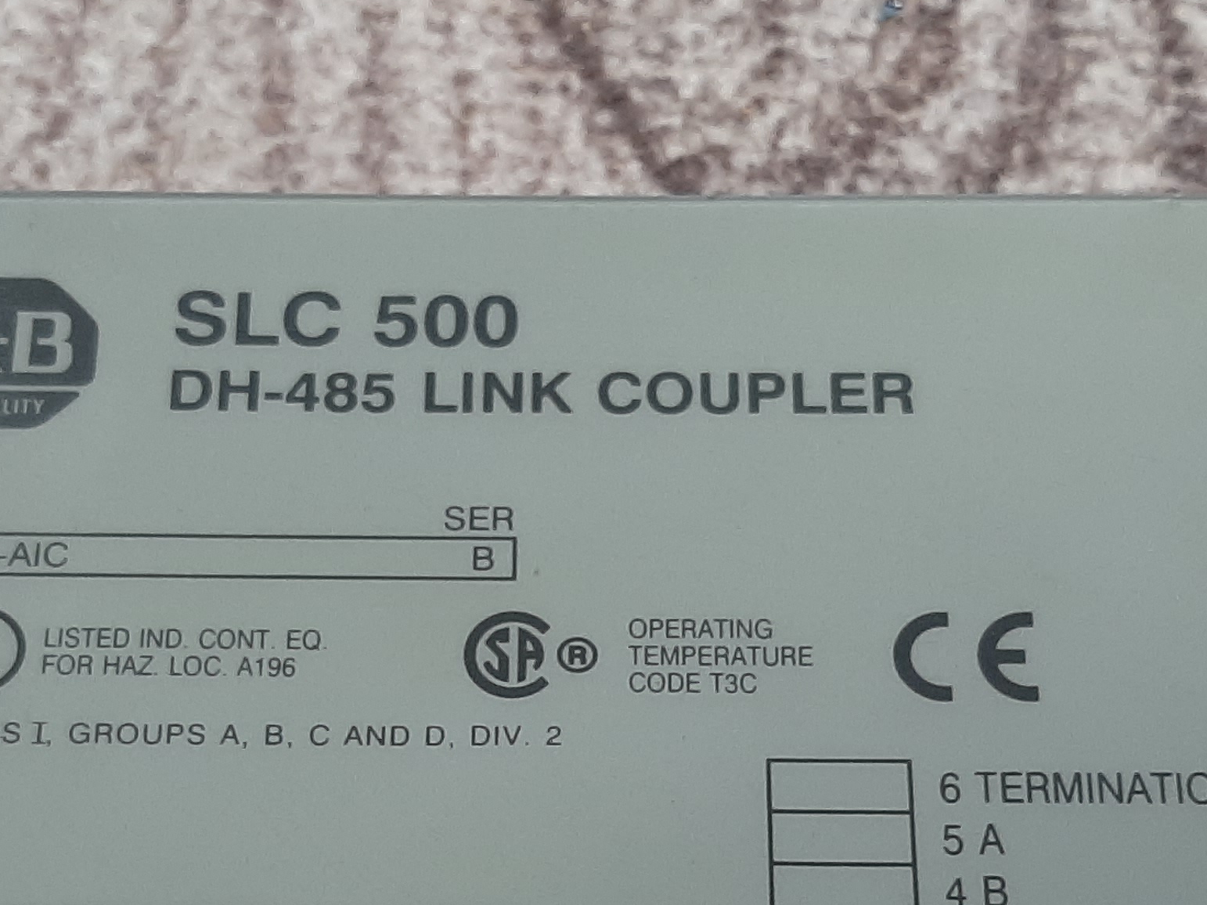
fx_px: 2371
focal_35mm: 68
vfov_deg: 21.0
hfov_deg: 28.6
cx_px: 557
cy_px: 864
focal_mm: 3.93
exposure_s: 1/50
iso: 100
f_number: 1.7
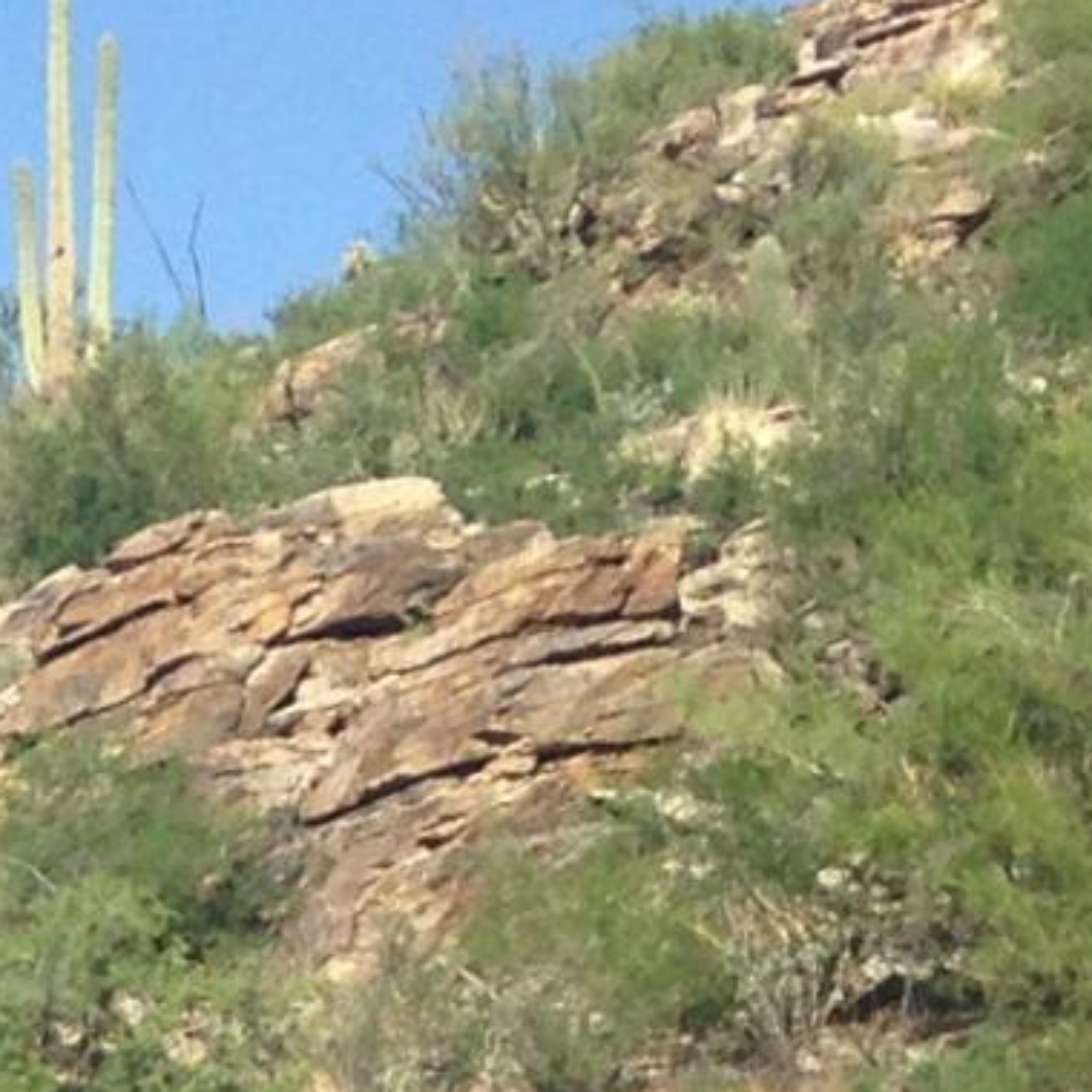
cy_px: 2144
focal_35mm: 230
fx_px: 8209
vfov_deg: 7.3
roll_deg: +0.7
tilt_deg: +0.3
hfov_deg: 7.2
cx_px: -1405
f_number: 2.4
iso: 50
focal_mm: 4.12
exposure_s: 1/1355
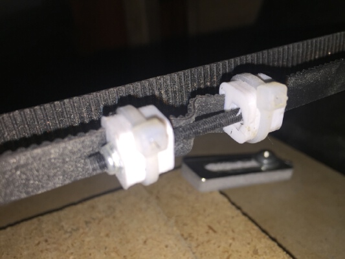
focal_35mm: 29
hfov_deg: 61.6
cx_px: 172
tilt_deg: -27.4
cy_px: 130
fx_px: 289
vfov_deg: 48.2
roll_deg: +4.7
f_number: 2.2
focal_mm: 4.15
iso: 32
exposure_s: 1/408
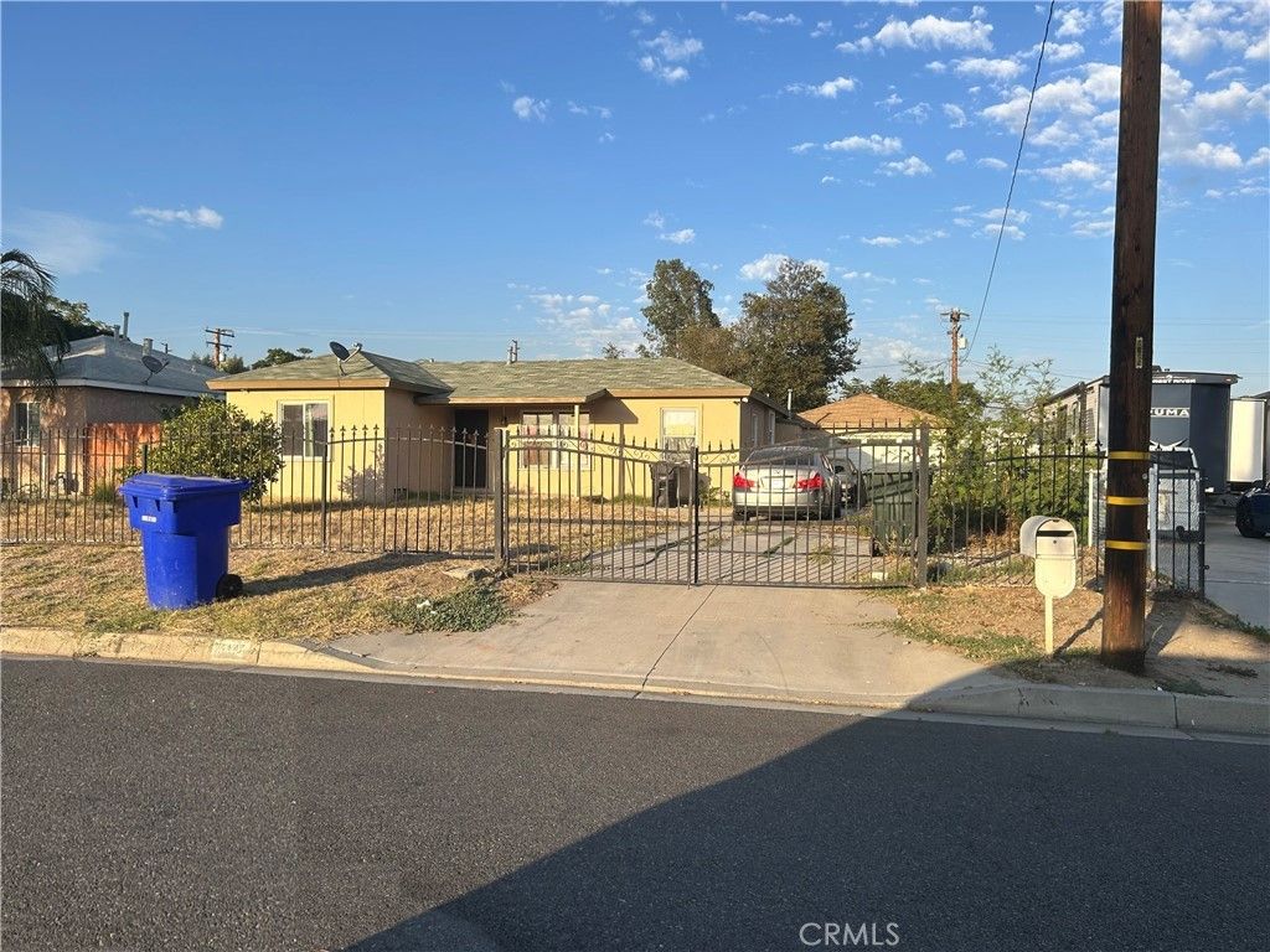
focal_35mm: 26
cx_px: 635
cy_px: 476
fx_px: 954
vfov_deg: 53.1
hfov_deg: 67.3
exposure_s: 1/2299
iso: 50
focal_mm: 5.7
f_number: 1.5
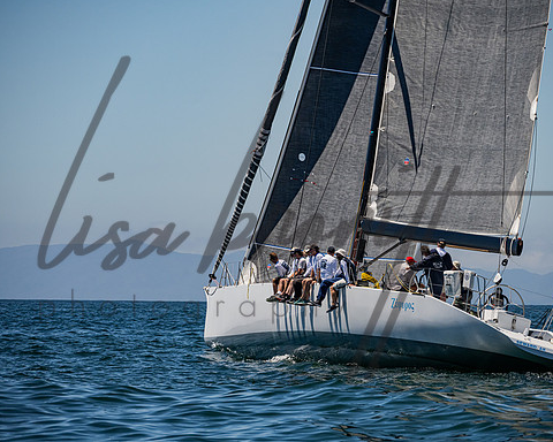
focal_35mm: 272
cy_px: 220
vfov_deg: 5.7
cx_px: 295
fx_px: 4452
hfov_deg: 7.1
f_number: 8
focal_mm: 240
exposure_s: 1/5000
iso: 640
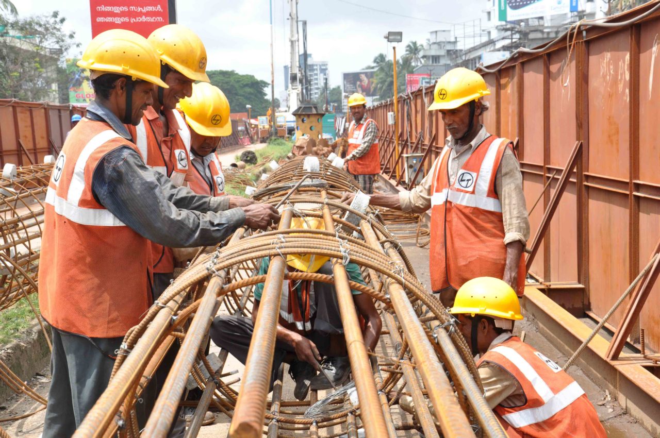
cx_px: 330
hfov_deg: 31.9
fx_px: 1154
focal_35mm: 63
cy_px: 219
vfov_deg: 21.5
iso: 500
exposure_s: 1/320
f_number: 10
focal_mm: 42
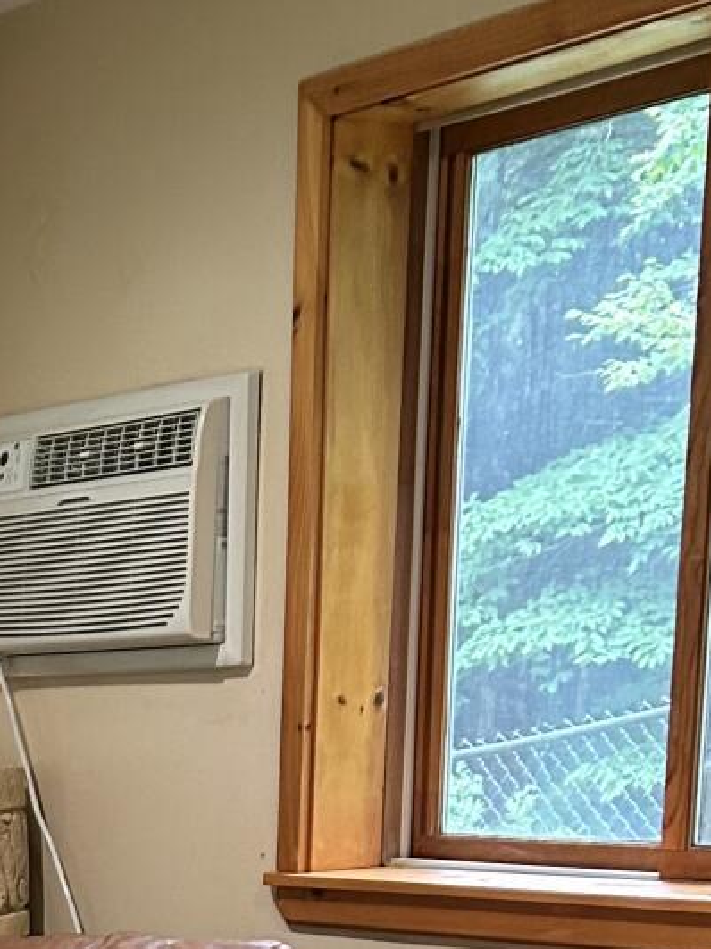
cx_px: -506
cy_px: 1328
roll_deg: +2.3
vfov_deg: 18.3
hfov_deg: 13.7
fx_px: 2685
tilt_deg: -13.9
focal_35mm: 98
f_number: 1.5
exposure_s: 1/42
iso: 200
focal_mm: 5.7
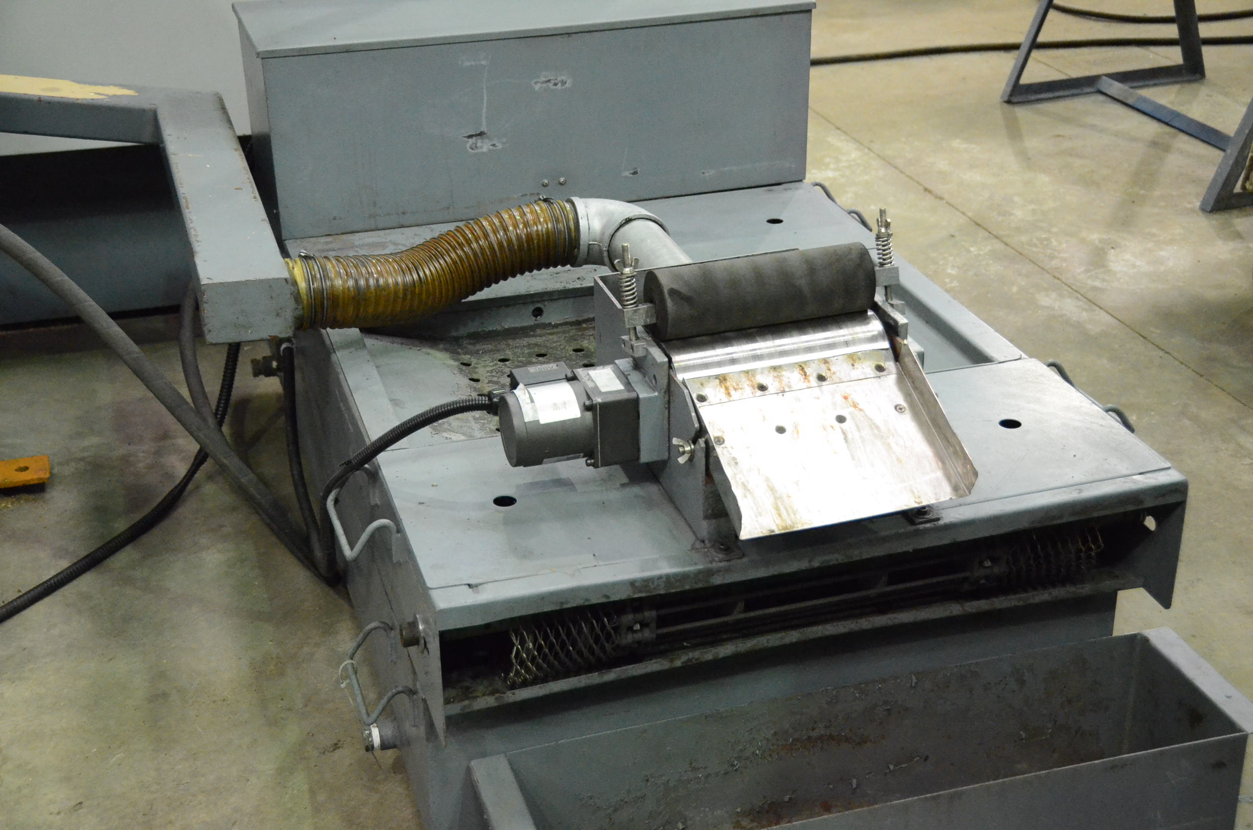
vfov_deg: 26.4
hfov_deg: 39.0
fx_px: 1771
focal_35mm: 51
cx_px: 626
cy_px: 415
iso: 6400
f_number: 4.2
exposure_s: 1/250
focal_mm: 34
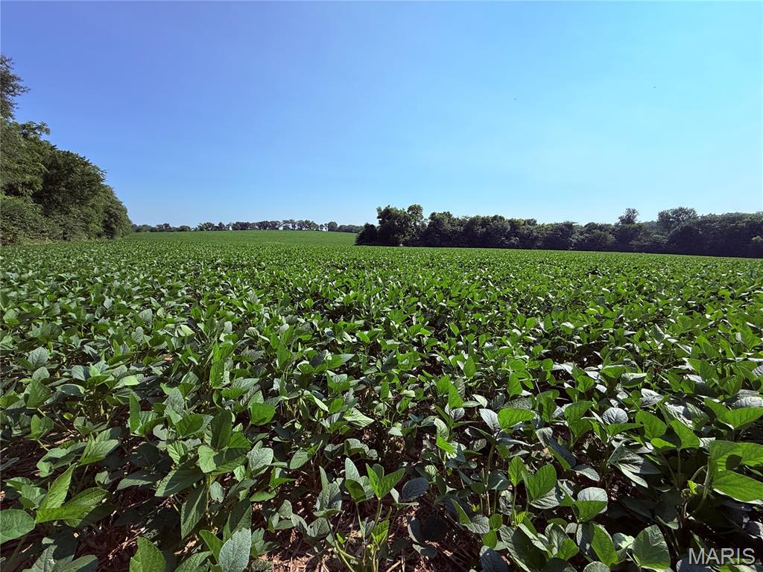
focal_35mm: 14
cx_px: 382
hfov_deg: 102.1
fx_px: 309
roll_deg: -0.2
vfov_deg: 85.7
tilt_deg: -10.8
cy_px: 286
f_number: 2.2
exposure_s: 1/2410
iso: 50
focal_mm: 2.22
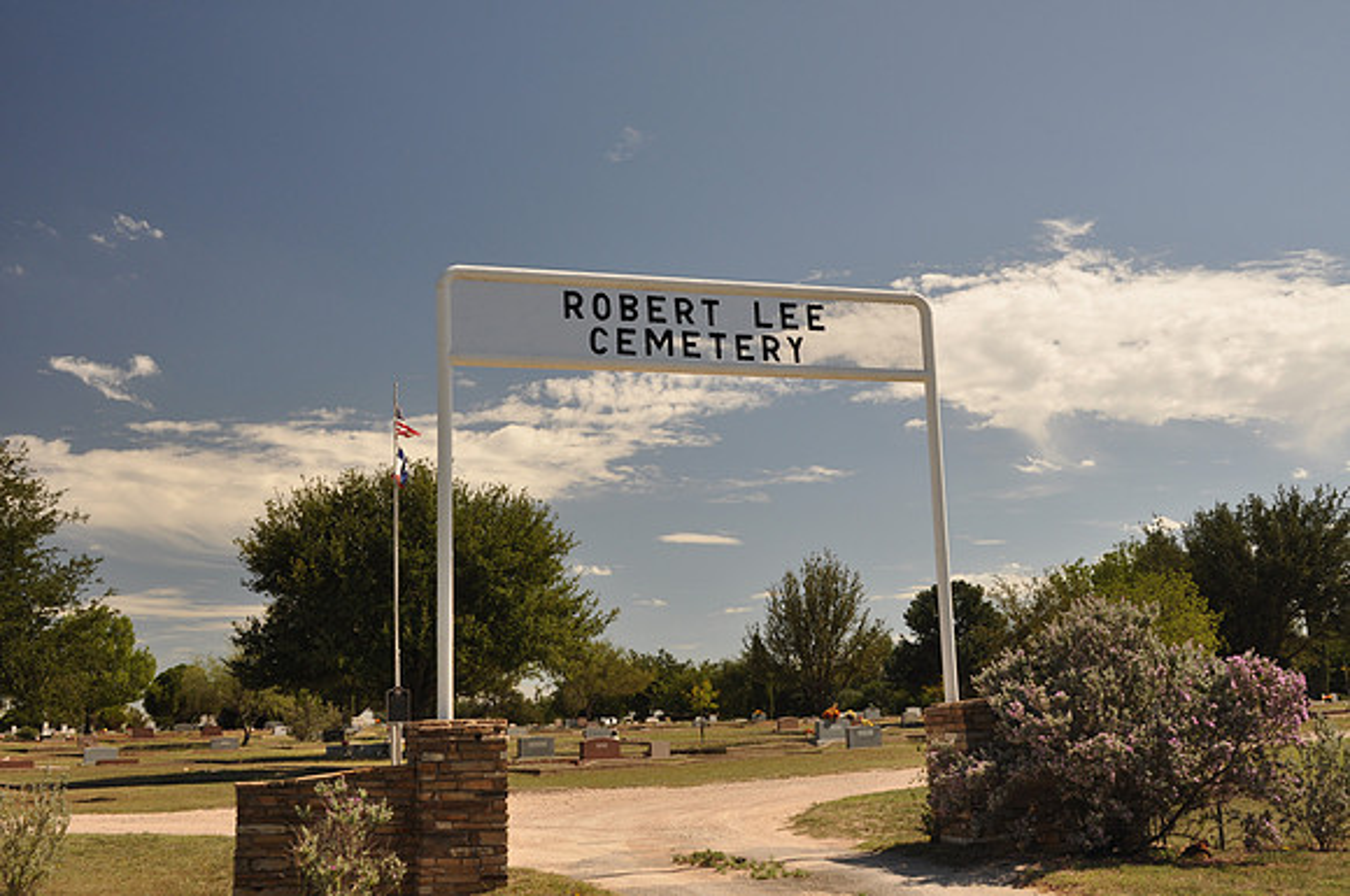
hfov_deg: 53.2
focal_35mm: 36
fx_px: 1348
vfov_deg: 36.8
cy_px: 448
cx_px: 675
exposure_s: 1/160
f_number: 6.3
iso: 200
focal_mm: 24
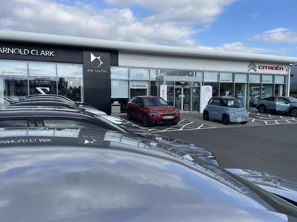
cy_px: 111
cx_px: 148
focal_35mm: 26
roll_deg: +0.2
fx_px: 223
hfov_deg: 67.3
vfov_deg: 53.1
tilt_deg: -5.1
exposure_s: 1/2817
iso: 32
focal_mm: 4.2
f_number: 1.6
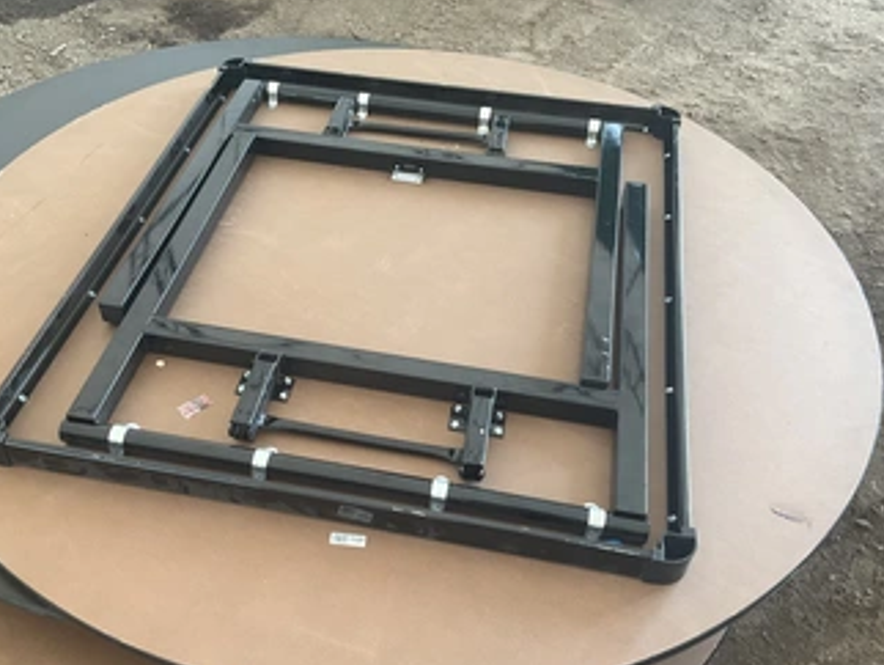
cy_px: 390
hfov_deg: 51.2
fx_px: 920
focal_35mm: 36
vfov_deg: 39.6
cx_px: 387
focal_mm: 3
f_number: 1.8
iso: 64
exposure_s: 1/109
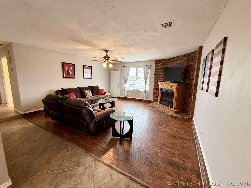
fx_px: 102
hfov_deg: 102.1
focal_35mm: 14
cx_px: 126
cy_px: 94
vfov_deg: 85.7
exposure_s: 1/60
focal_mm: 2.22
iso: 320
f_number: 2.2
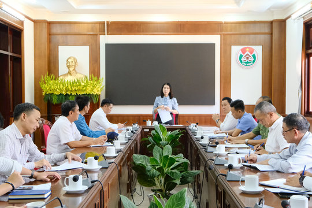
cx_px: 156
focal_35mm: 39
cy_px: 104
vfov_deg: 34.2
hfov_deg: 49.6
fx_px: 338
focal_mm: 26
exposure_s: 1/100
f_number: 4
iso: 2500
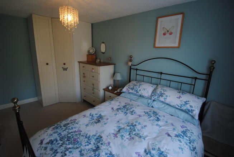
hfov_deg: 94.9
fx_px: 107
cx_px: 117
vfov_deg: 72.2
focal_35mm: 16
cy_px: 78
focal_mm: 11
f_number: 3.5
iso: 200
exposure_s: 1/40
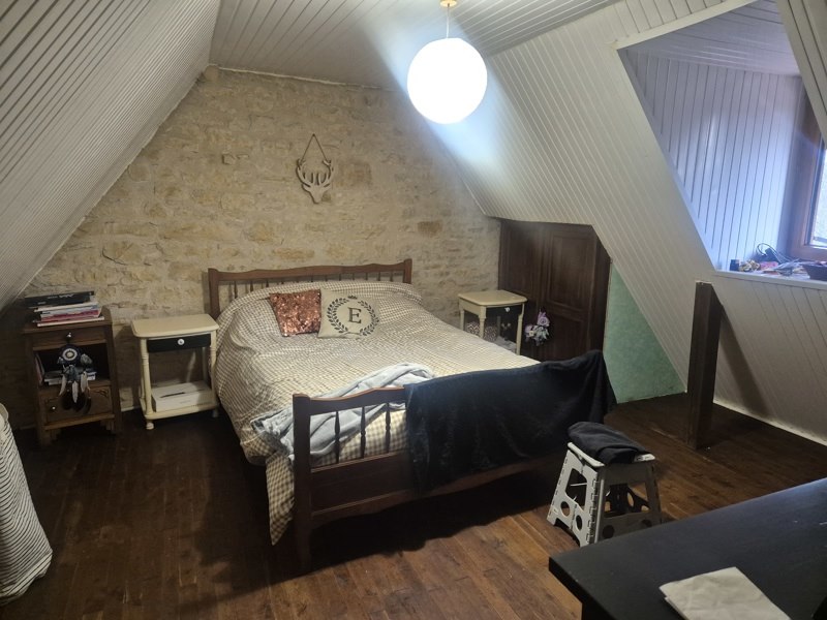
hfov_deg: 73.9
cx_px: 414
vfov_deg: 58.9
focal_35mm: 23
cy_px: 310
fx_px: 549
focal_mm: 5.4
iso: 800
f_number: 1.8
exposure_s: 1/100
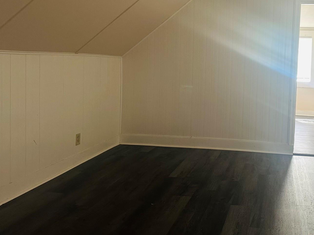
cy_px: 80
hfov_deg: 46.7
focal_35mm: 38
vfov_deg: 37.4
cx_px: 246
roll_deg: -2.7
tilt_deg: -3.8
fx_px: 345
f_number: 1.78
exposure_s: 1/60
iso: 160
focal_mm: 6.86
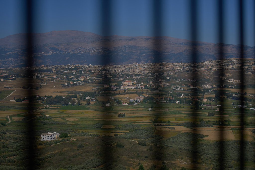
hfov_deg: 28.9
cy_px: 85
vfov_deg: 19.4
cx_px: 128
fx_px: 496
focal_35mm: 70
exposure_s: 1/10000
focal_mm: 70
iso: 100
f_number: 2.8
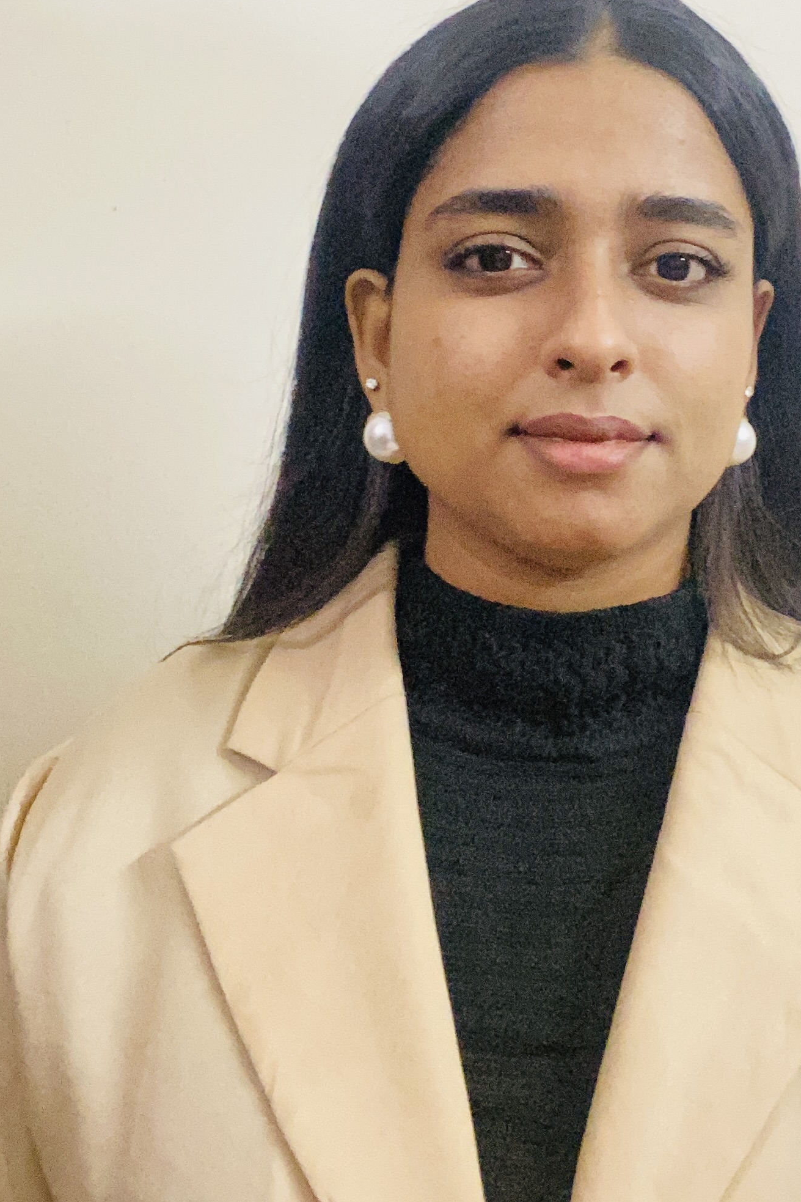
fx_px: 1635
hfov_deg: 27.1
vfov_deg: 39.2
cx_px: 608
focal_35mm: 49
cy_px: 290
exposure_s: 1/25
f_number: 2.2
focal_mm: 2.71
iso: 500
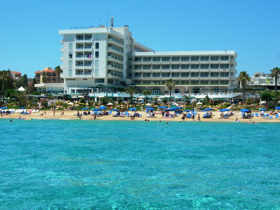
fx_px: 493
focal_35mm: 61
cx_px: 140
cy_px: 105
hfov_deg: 31.7
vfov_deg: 24.0
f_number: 5.9
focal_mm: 12.7
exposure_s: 1/425
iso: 50
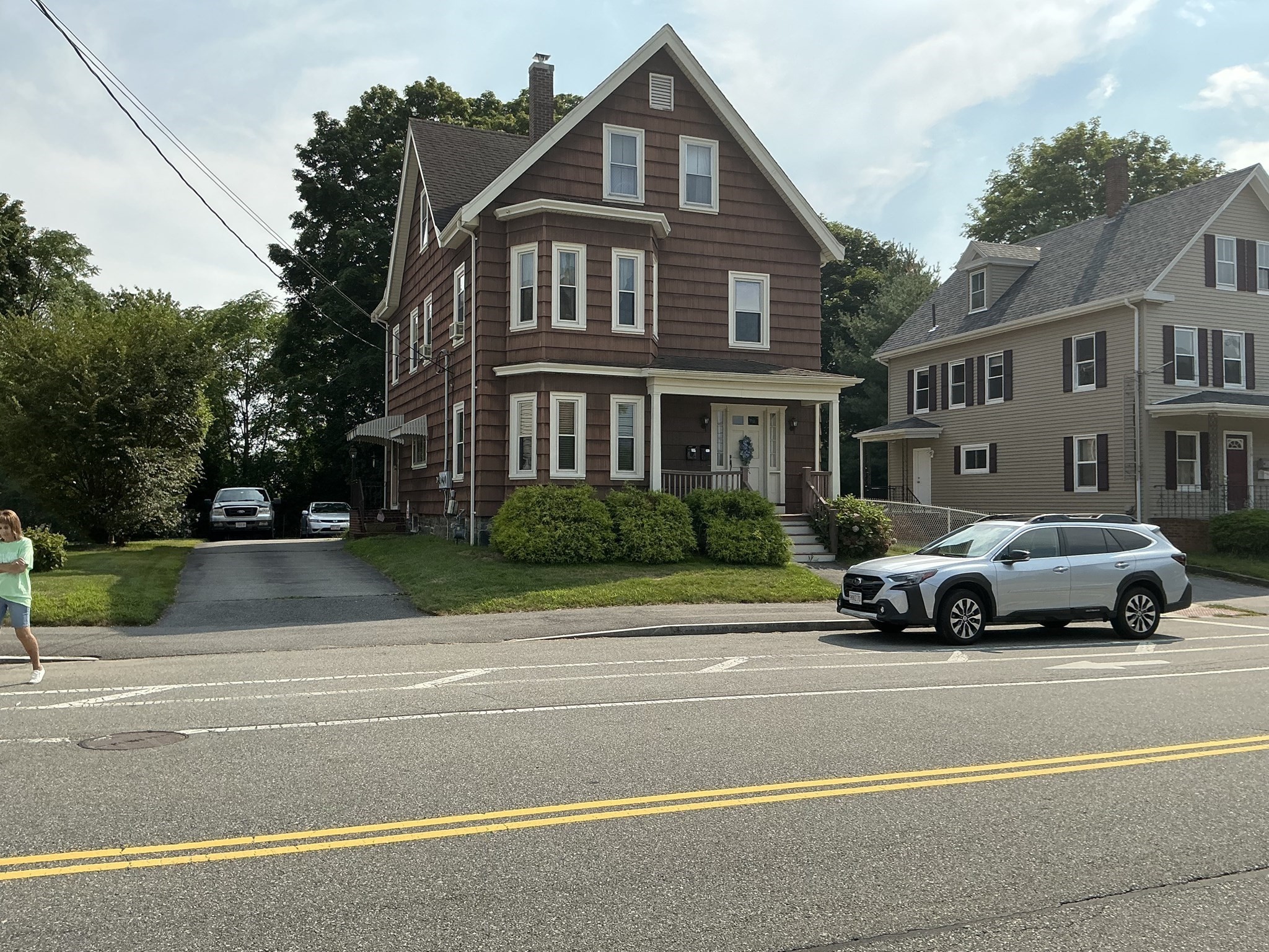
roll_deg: -0.1
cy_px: 476
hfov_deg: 63.4
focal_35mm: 28
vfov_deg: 49.7
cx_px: 634
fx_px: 1026
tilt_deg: +1.3
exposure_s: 1/2227
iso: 25
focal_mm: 3
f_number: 1.8
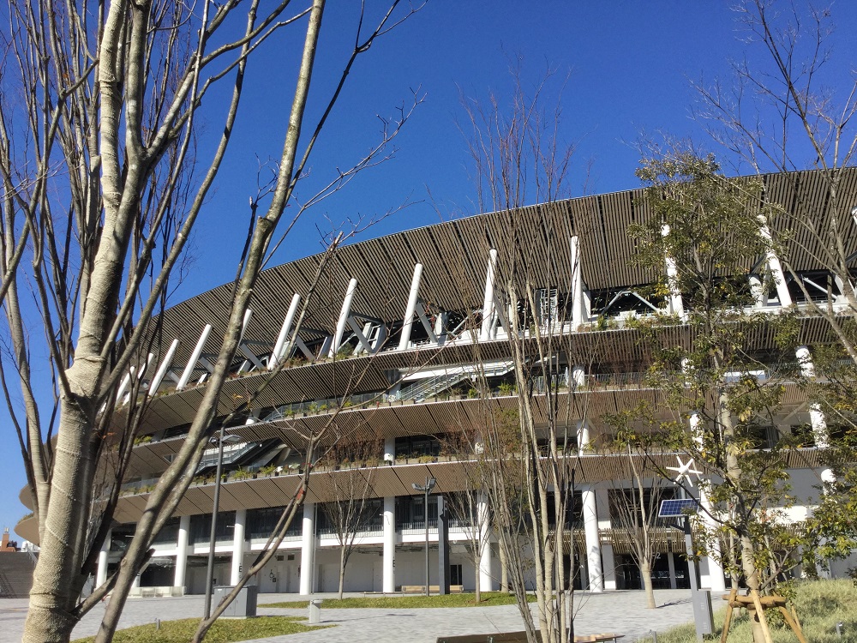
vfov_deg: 45.4
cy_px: 322
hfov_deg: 58.4
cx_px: 428
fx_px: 767
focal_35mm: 31
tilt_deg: +16.1
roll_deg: +1.7
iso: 25
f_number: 2.4
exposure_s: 1/1314
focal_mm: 3.3
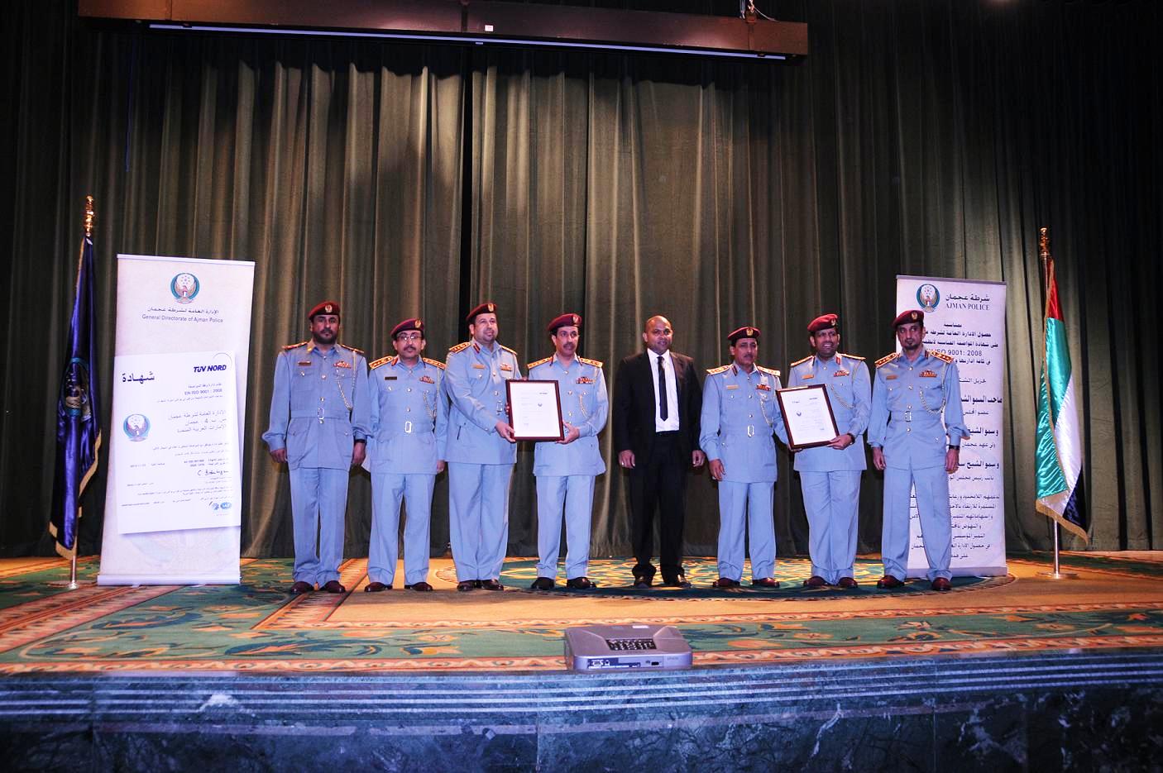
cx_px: 582
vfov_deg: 43.5
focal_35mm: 30
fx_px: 968
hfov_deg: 62.0
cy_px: 386
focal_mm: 20
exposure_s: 1/60
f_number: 5.6
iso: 500
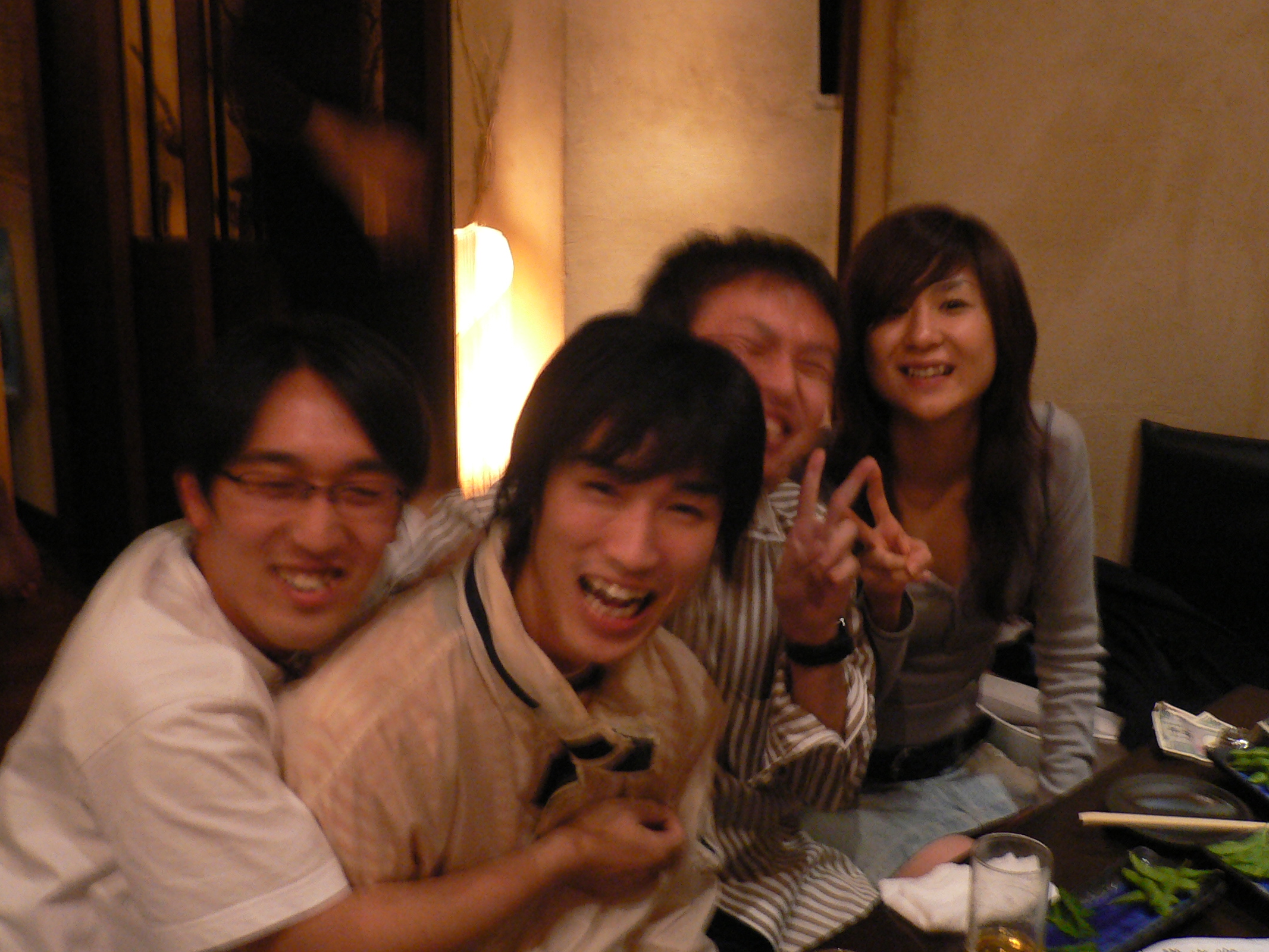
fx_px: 1540
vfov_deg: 34.3
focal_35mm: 42
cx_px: 597
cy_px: 419
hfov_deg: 44.8
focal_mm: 5.8
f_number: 2.8
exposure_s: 1/8
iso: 200
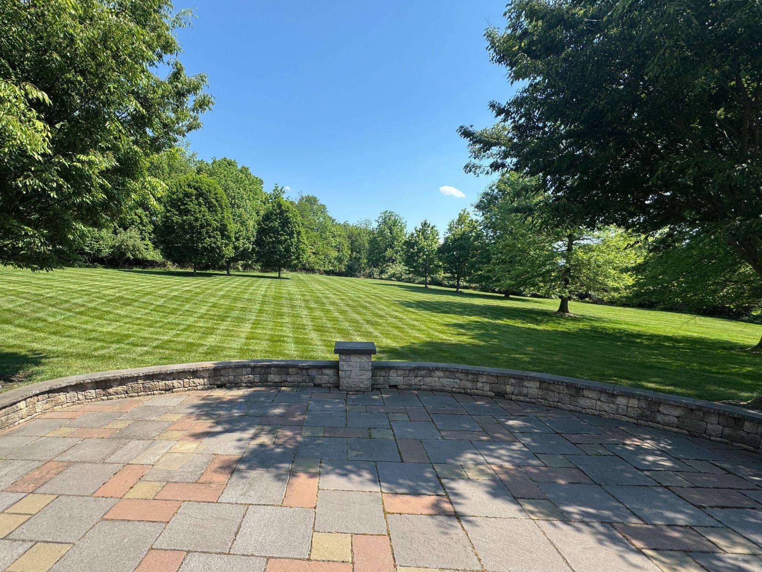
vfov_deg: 74.4
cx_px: 313
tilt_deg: -7.1
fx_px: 374
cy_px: 323
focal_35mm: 17
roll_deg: +0.1
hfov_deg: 90.1
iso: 50
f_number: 2.2
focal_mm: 2.22
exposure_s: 1/787
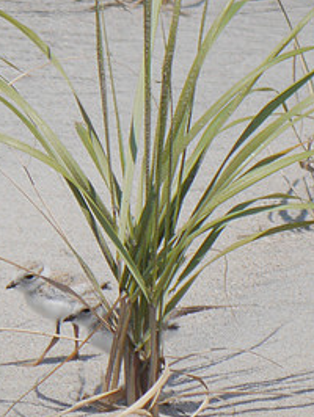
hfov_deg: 1.5
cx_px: 69
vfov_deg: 2.0
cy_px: 229
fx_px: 12268
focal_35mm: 1016
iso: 200
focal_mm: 300
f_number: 5.6
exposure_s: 1/2500
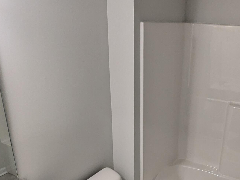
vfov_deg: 38.1
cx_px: 169
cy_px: 125
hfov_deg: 48.8
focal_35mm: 37
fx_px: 257
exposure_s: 1/60
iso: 166
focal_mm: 2.35
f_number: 2.2
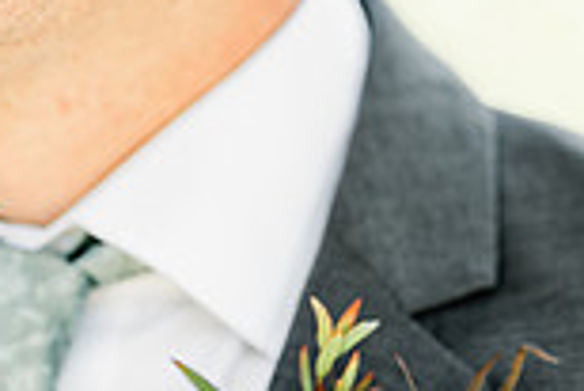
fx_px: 2371
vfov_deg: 9.2
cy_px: 592
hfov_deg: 14.0
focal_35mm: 146
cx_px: 307
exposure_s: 1/250
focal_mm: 50
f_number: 2
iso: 125
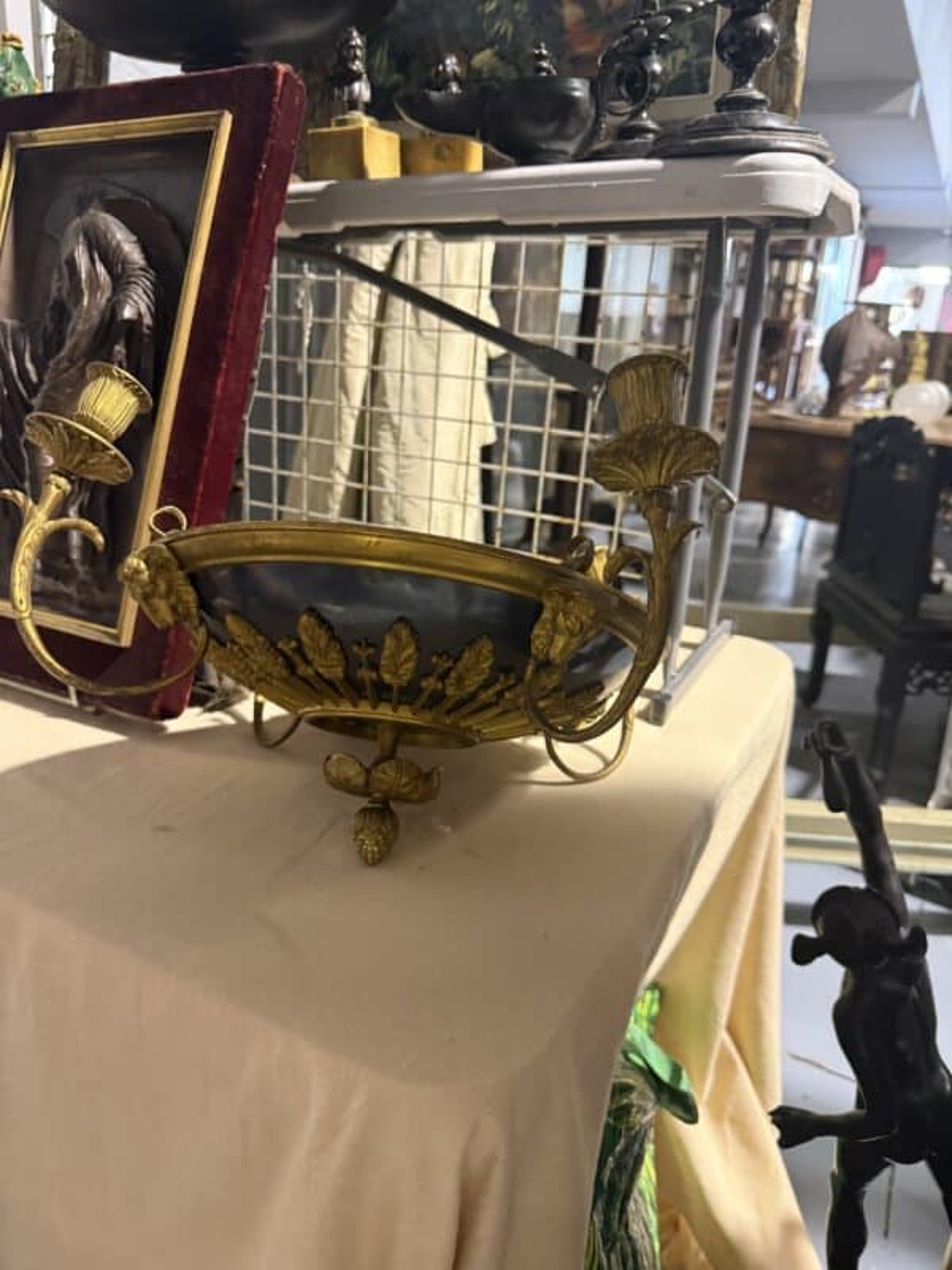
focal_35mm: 24
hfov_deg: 56.8
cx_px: 476
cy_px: 635
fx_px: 880
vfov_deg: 71.6
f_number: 1.78
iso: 800
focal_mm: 6.76
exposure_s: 1/50
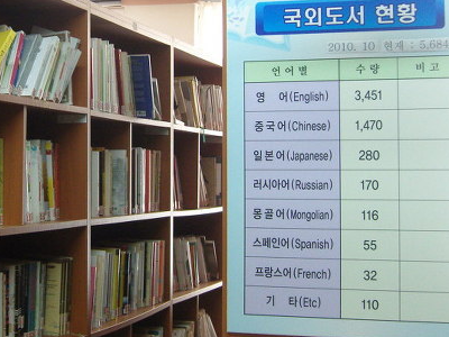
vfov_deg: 17.5
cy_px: 104
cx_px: 93
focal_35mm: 84
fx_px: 1090
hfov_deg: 23.0
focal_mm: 9.4
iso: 200
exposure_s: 1/30
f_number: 3.1
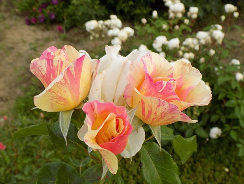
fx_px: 268
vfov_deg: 37.8
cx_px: 122
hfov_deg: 48.9
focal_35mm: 38
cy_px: 93
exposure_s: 1/250
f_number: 3.5
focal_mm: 6.6
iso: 80
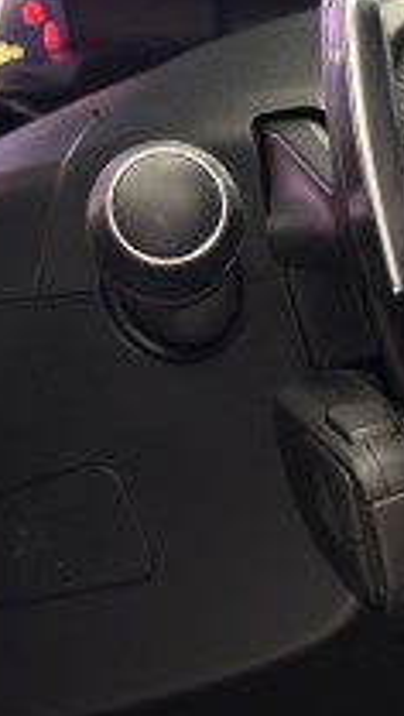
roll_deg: -6.8
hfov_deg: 9.2
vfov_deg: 16.7
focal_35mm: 128
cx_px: 661
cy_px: 312
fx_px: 2431
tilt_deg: -19.2
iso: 400
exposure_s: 1/33
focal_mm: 6.76
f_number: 1.78
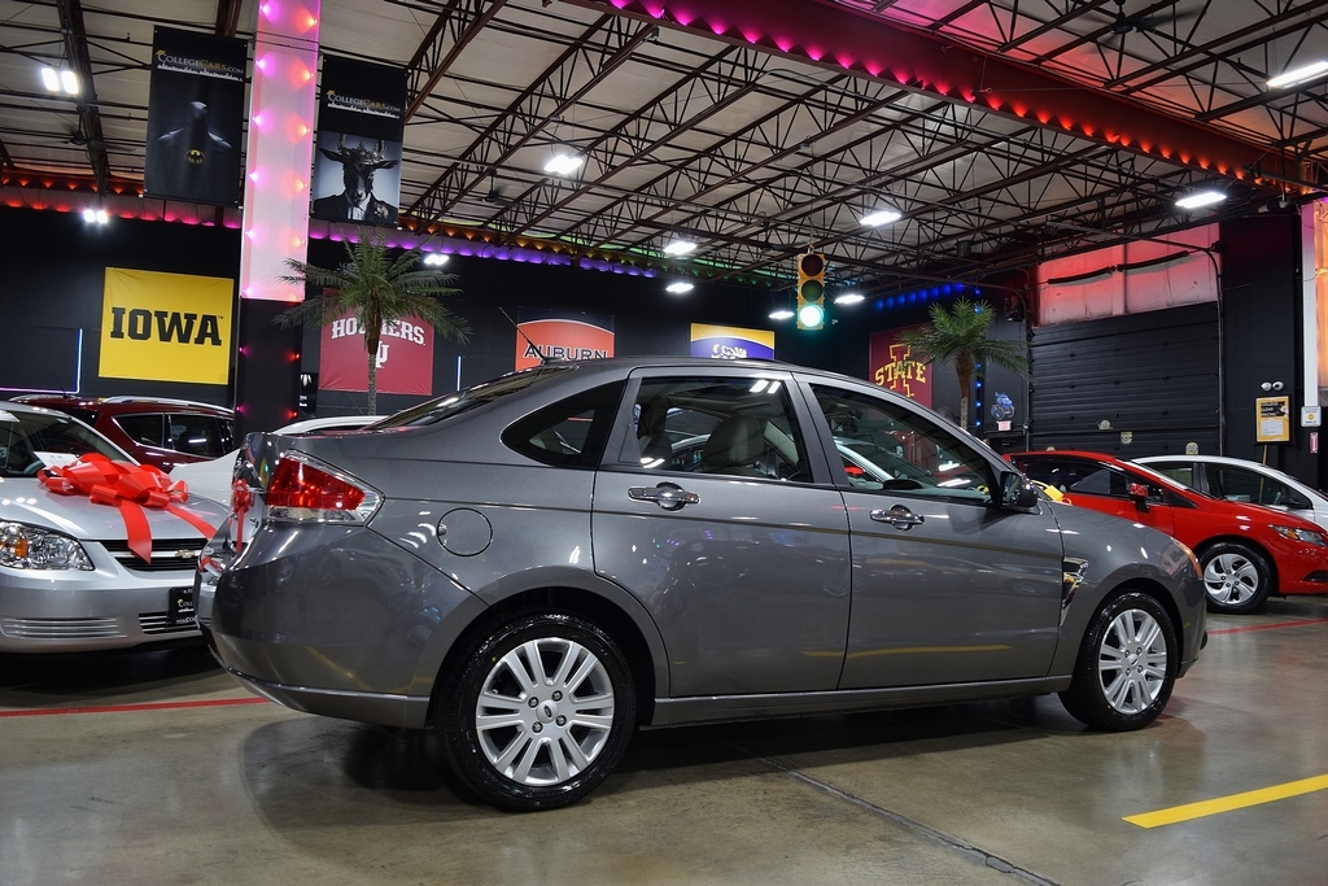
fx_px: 996
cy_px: 443
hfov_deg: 67.4
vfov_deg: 47.9
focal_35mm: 27
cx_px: 664
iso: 720
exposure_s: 1/60
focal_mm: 18
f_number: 4
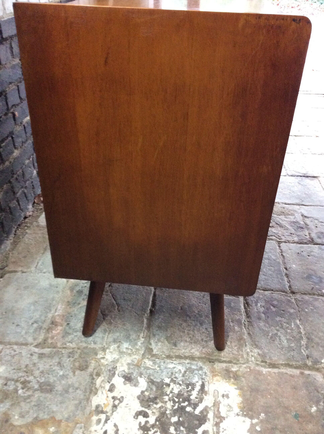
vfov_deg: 56.9
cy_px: 217
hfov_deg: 44.1
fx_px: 400
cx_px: 162
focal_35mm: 32
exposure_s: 1/25
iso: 320
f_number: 2.4
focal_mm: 3.3
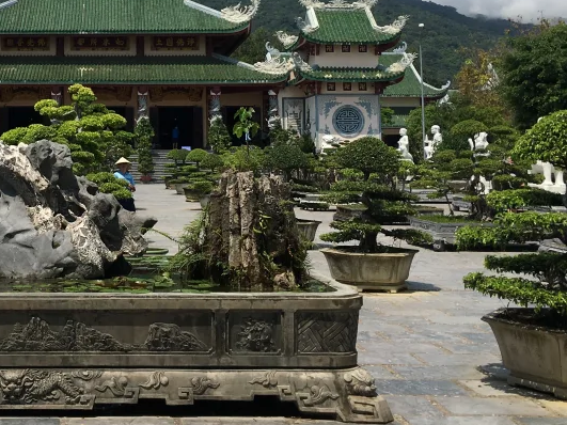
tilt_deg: +6.6
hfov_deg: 31.7
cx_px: 101
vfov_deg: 24.2
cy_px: 58
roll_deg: -0.3
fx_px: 966
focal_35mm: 59
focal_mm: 4.15
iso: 25
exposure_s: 1/2959
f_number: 2.2
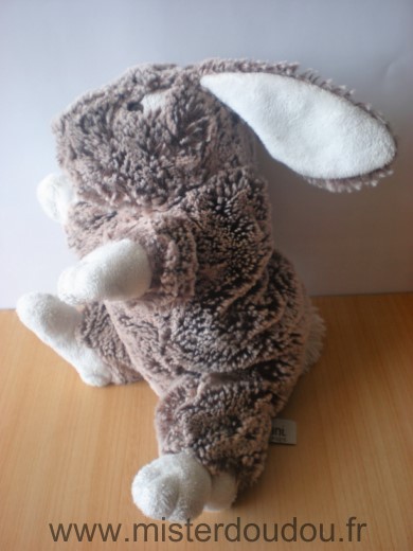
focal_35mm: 38
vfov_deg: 49.0
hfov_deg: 37.7
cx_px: 206
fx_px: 604
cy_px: 276
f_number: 3.1
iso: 64
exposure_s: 1/63.4
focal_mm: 6.3
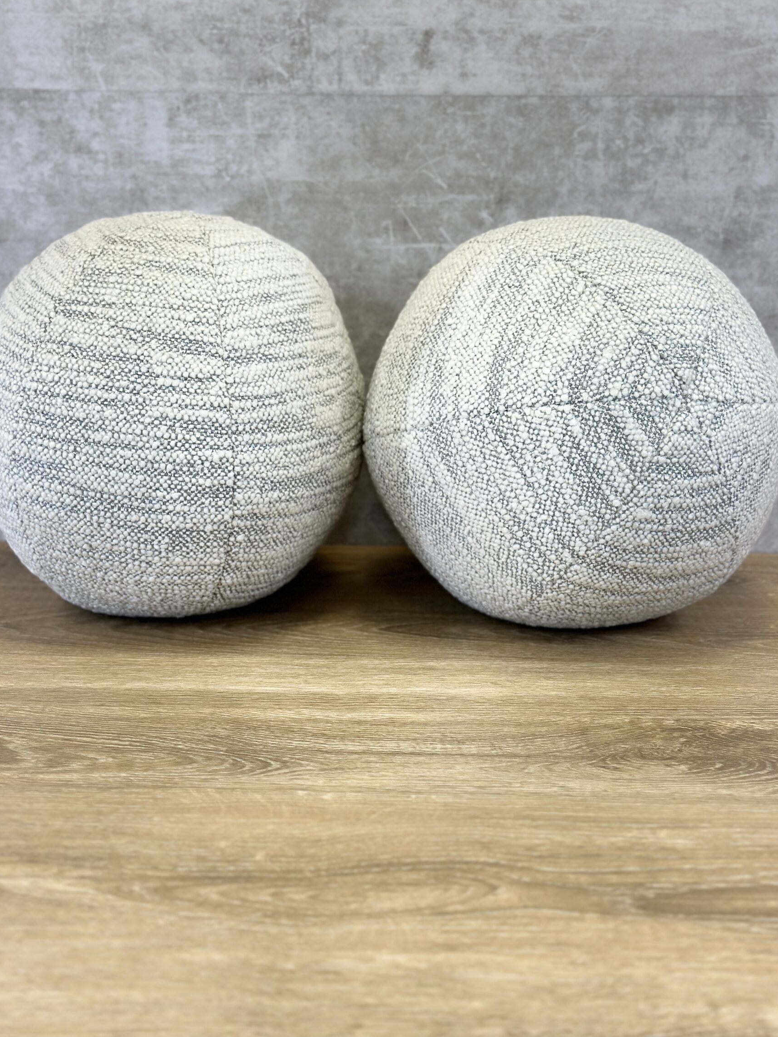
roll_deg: -0.5
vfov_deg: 35.5
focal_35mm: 54
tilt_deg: -13.9
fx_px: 1618
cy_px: 472
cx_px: 367
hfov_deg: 27.0
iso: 64
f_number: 1.78
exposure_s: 1/148
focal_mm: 6.86
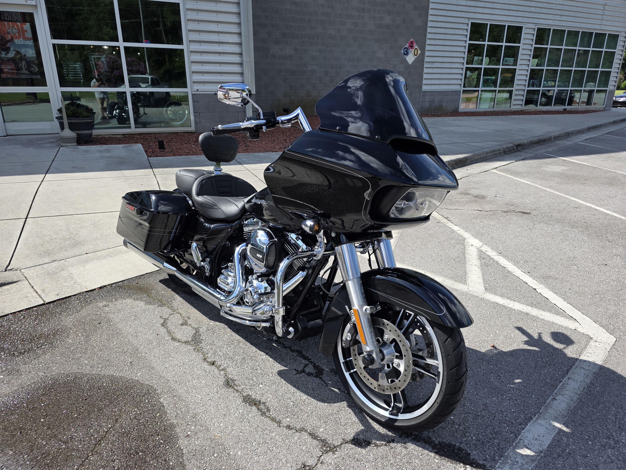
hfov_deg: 73.9
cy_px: 235
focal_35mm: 23
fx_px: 416
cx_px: 313
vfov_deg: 58.9
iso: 80
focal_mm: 6.3
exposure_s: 1/3628
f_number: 1.7
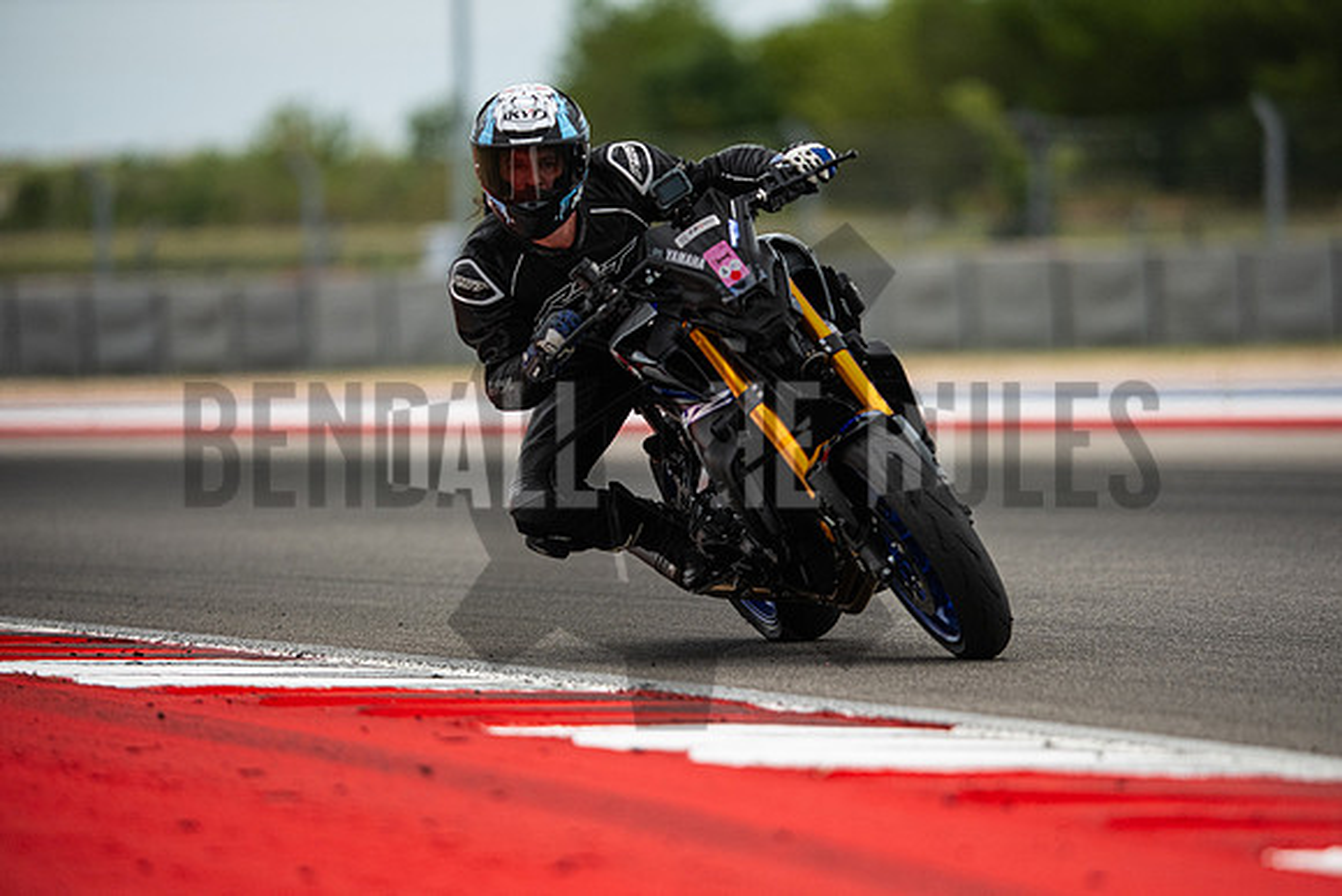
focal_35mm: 300
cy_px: 448
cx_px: 671
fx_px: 11185
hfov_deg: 6.9
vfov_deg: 4.6
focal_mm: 200
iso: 320
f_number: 2
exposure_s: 1/5000
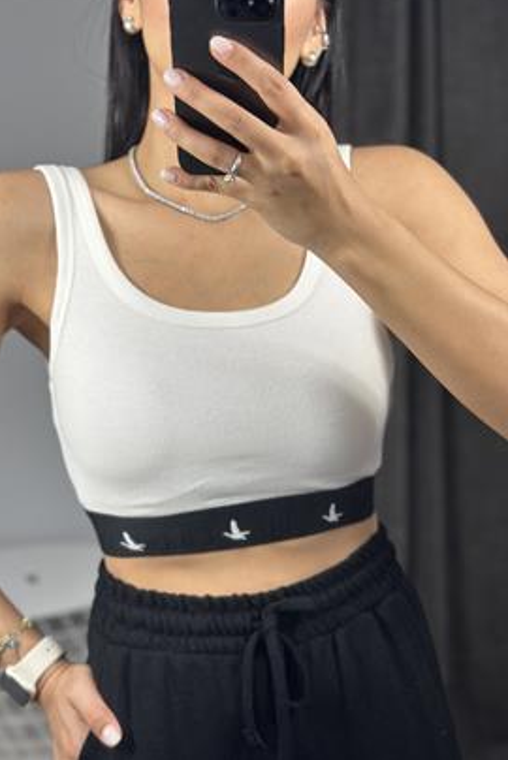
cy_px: 375
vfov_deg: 38.9
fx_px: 1078
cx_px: 260
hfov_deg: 26.5
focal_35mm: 51
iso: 64
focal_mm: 6.86
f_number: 1.78
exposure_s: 1/115
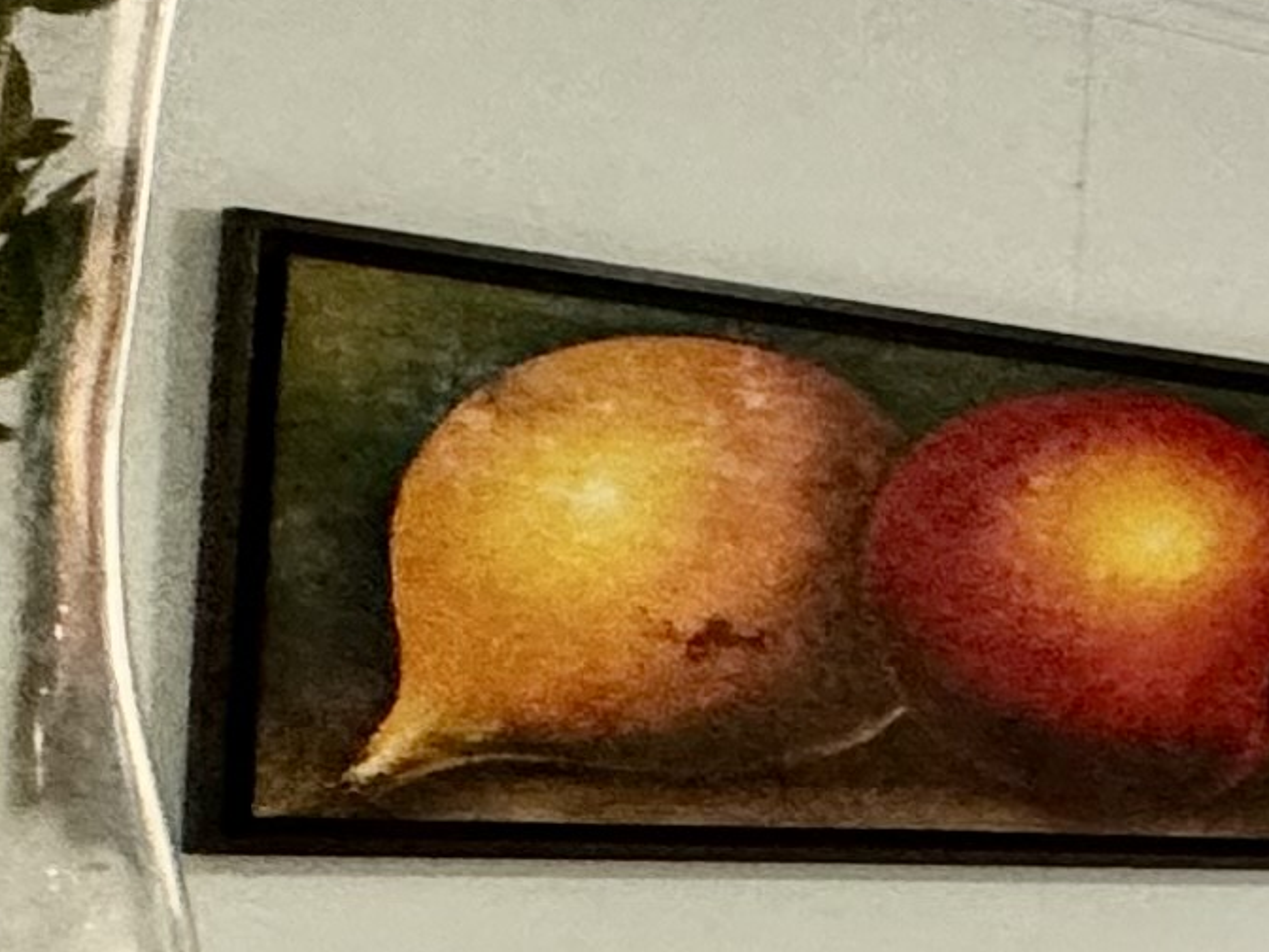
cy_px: 803
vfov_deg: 17.4
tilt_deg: +2.2
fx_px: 3079
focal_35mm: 84
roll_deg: -0.9
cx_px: 3545
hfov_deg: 12.6
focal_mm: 2.22
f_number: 2.2
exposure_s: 1/120
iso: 320
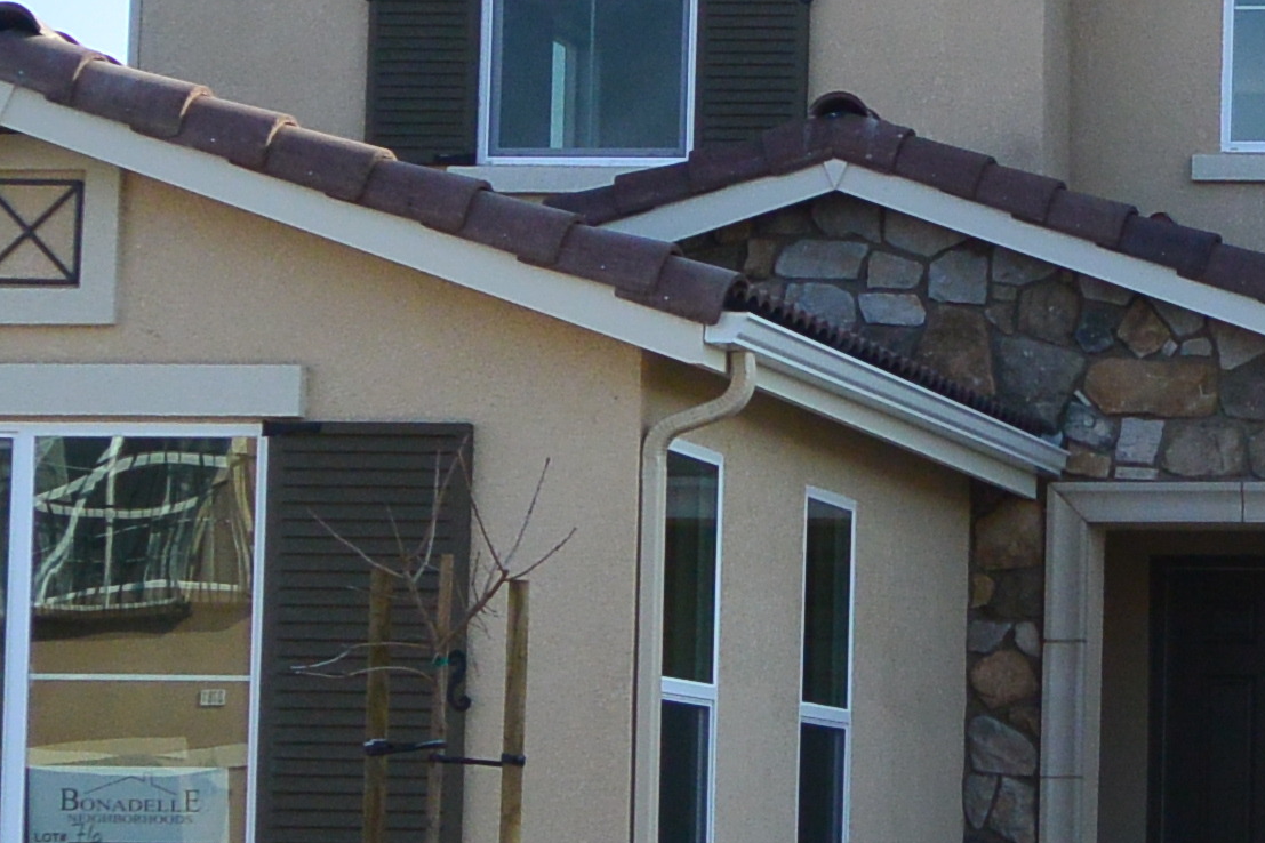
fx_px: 5411
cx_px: 1755
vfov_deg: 8.9
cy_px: 465
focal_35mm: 154
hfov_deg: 12.8
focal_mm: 14
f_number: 4.5
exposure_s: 1/640
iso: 160
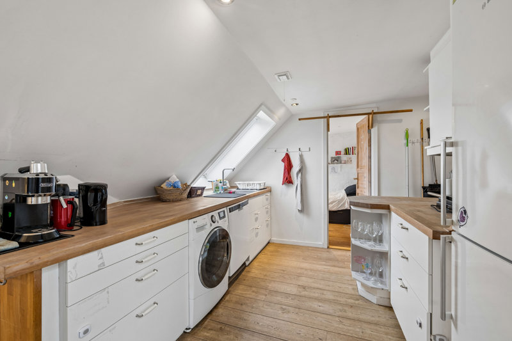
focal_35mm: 16
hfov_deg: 96.7
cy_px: 170
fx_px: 227
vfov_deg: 73.7
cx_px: 256
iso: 160
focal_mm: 16
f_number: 9
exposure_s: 1/6
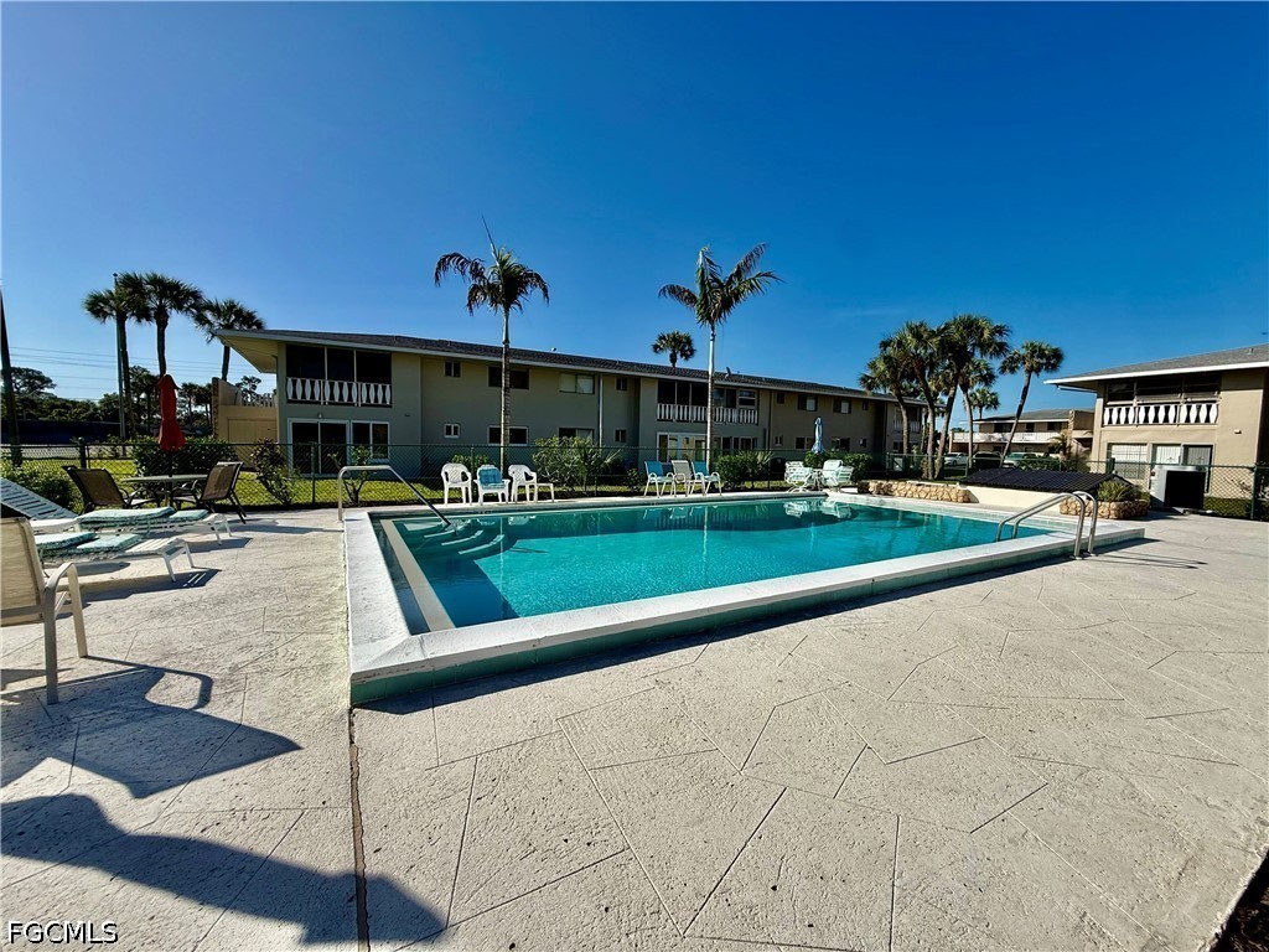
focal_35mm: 14
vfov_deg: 85.7
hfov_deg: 102.1
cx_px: 634
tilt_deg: -4.0
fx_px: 513
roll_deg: -1.8
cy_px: 476
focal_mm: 2.22
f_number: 2.2
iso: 50
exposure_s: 1/3125
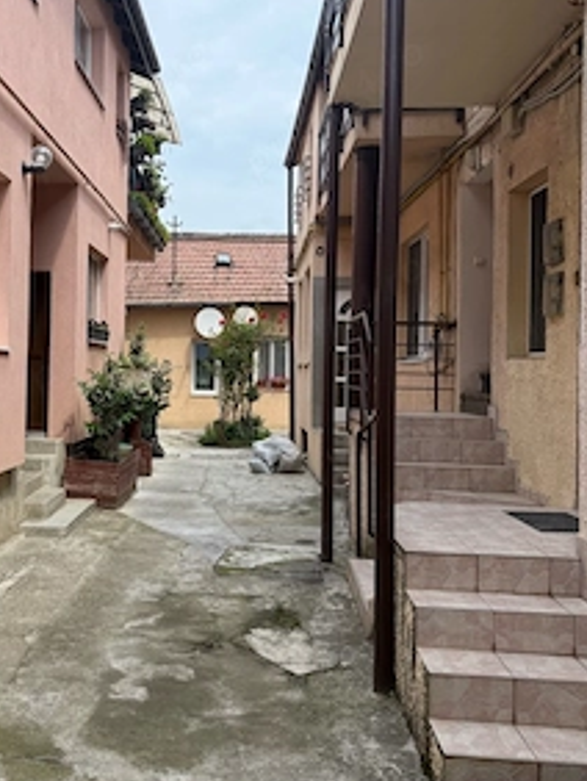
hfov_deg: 41.1
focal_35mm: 34
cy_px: 357
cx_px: 174
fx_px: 768
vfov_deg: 53.8
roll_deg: -1.6
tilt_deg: +1.4
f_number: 1.78
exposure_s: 1/2611
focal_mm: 6.76
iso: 100
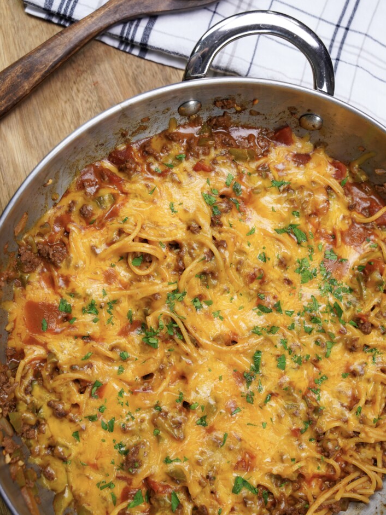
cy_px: 239
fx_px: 596
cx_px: 192
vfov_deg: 46.6
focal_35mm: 40
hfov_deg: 35.9
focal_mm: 34.1
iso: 400
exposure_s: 1/160
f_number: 5
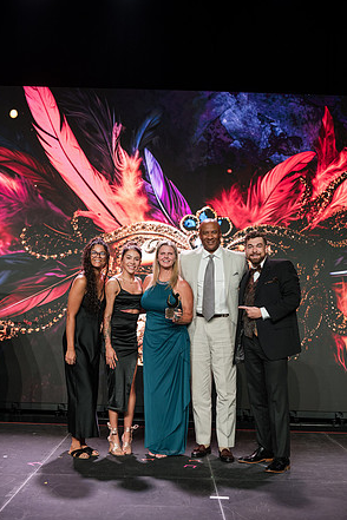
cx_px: 171
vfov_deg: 38.9
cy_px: 262
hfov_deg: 26.5
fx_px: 737
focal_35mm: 51
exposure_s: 1/160
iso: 800
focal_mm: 50
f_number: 2.8
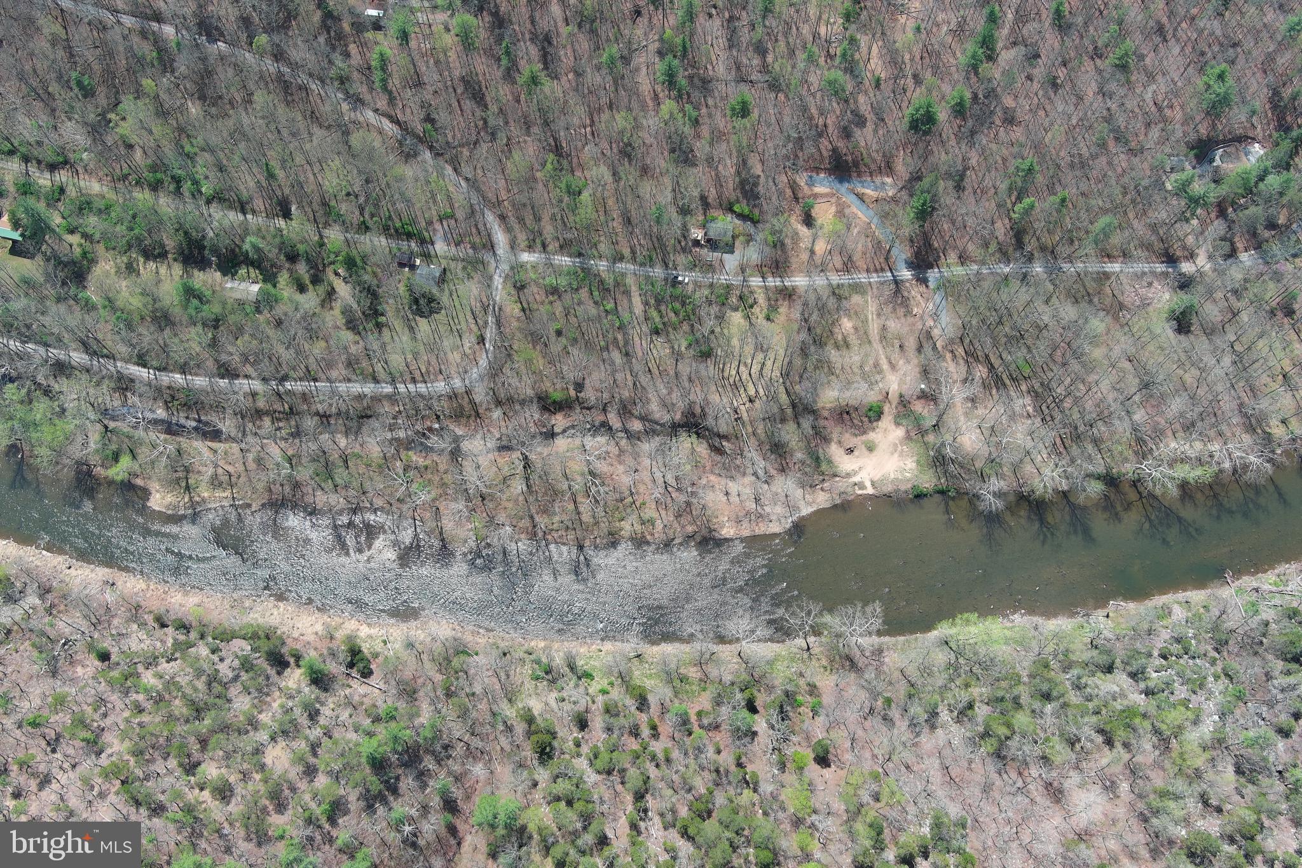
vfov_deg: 45.0
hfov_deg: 63.7
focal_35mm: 29
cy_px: 434
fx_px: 1049
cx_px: 651
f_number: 2.8
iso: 100
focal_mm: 10.57
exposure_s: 1/604
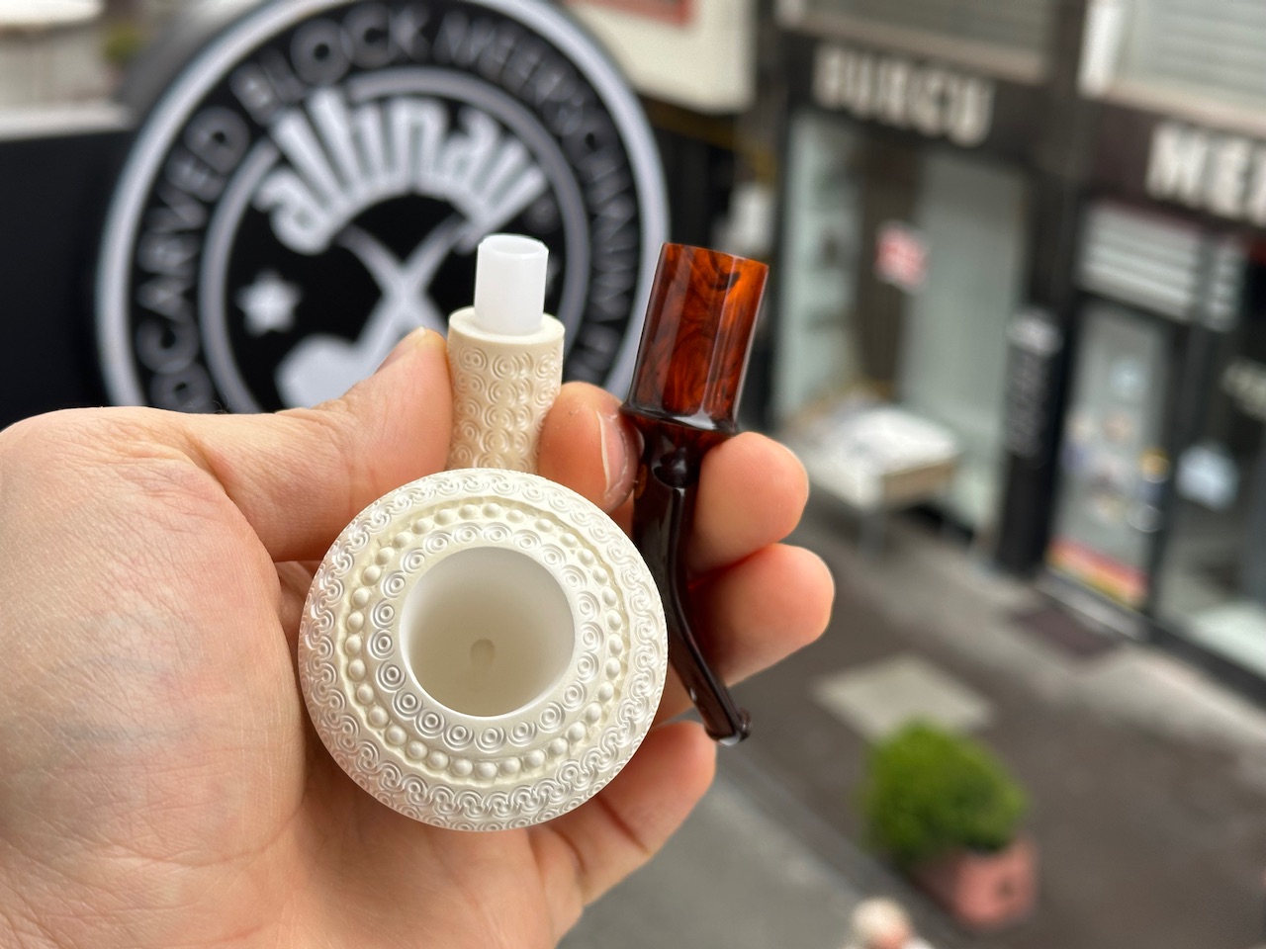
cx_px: 633
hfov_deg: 39.7
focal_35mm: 48
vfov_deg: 30.3
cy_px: 474
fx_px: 1755
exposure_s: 1/478
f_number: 1.78
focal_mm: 6.86
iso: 64
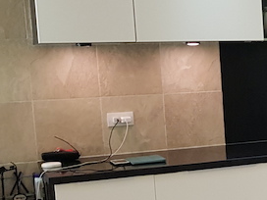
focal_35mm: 98
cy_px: 156
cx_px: 495
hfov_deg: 16.4
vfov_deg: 15.0
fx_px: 756
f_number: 1.7
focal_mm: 4.3
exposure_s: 1/33
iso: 160
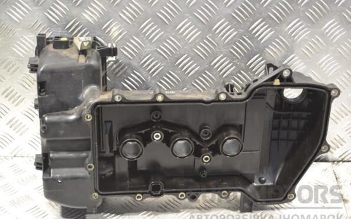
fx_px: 621
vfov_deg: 20.0
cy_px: 115
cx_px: 177
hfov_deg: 31.5
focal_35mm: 65
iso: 3200
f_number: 5.6
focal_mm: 42
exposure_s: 1/125
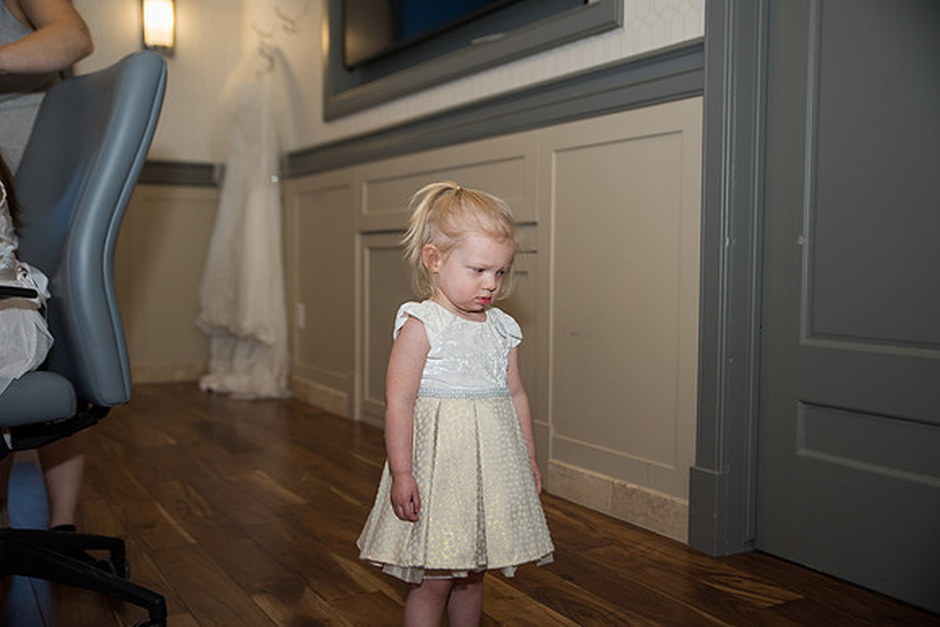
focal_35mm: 36
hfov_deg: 53.1
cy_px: 314
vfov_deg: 36.9
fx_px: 940
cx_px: 470
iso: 400
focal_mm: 36
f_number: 2.8
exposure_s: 1/100
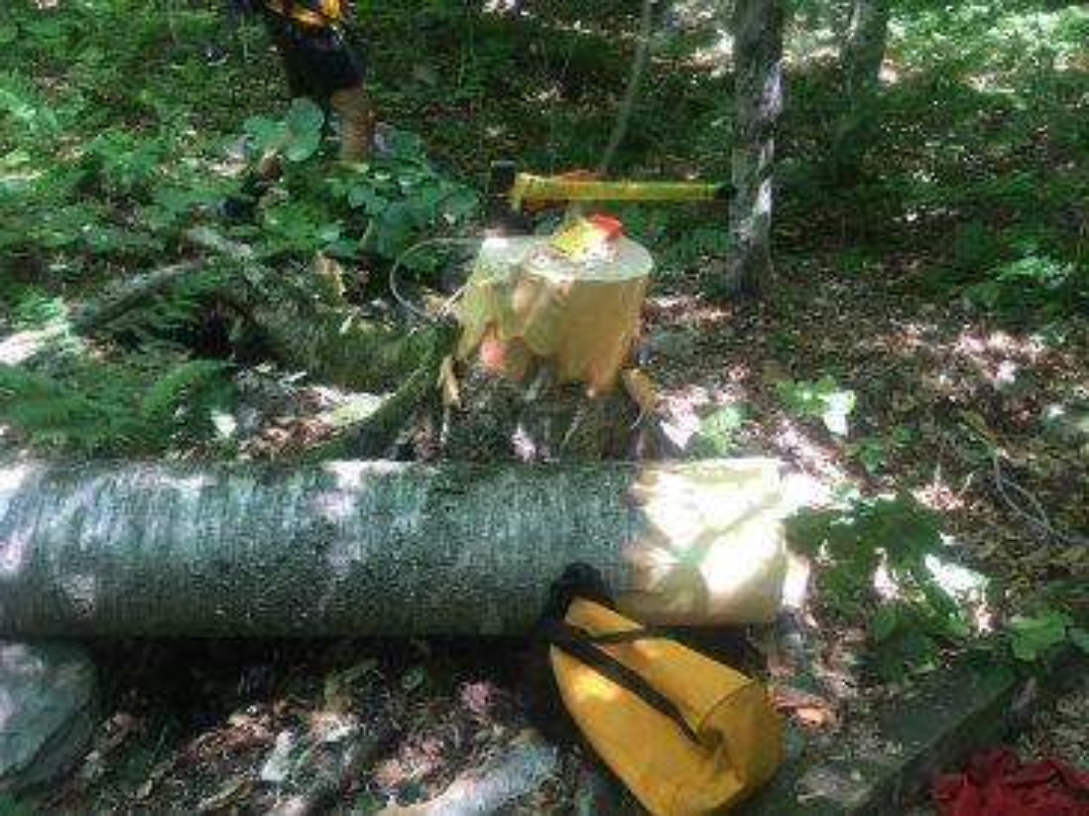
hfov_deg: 61.7
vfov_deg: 48.2
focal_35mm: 29
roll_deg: +3.8
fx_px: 912
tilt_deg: -18.5
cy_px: 408
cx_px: 544
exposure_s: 1/30
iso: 25
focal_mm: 4.15
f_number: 2.2
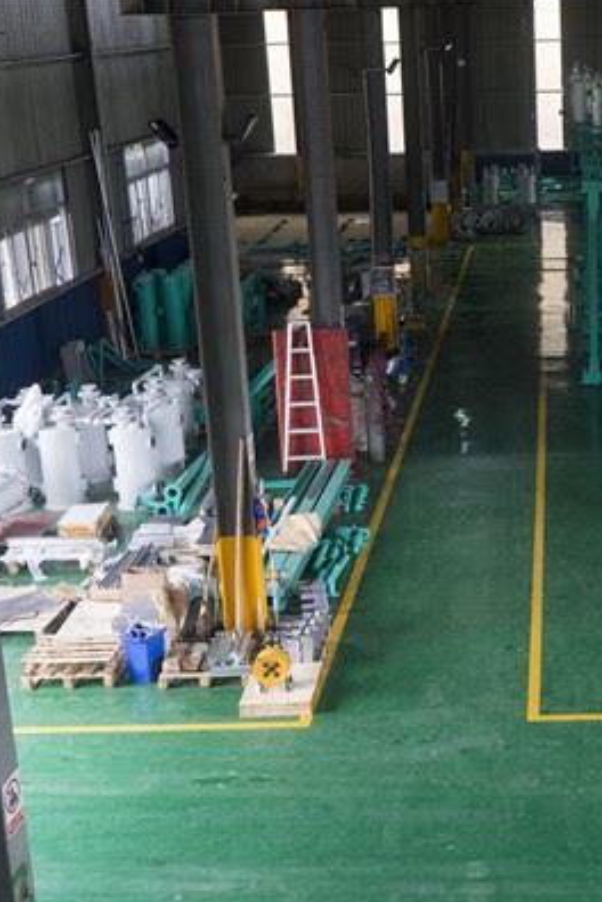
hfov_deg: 23.4
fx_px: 1405
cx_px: 577
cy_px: 451
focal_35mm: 56
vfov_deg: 35.6
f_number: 7.1
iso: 2000
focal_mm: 37
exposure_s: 1/60
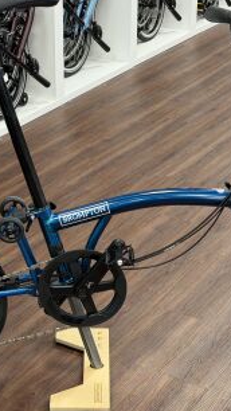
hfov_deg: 14.7
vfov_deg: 25.9
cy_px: 201
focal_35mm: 82
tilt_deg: -25.1
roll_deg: -1.1
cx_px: 110
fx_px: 893
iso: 160
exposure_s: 1/60
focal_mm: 6.76
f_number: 1.78
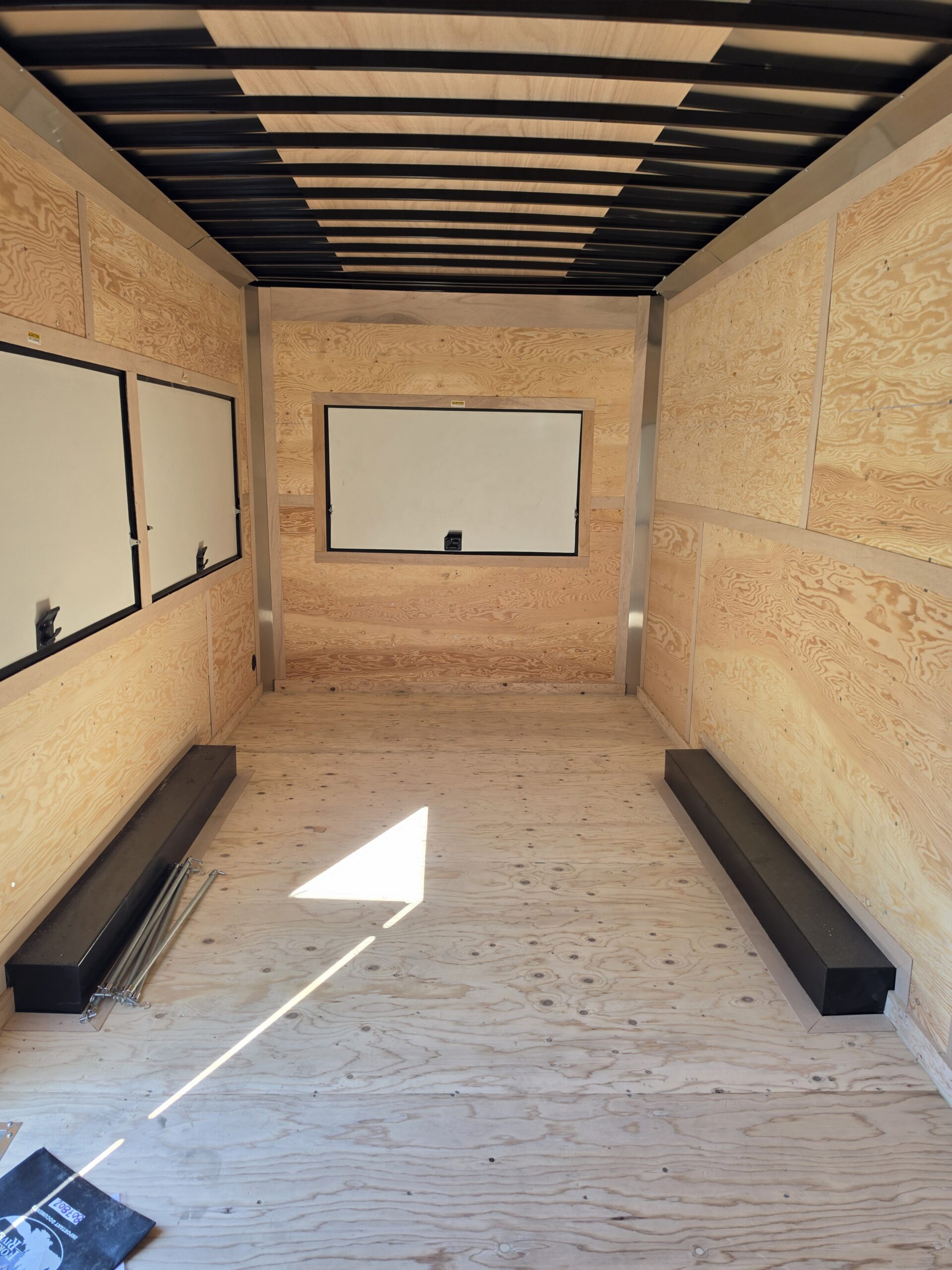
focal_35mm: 23
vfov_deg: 73.9
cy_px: 635
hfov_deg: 58.9
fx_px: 843
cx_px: 476
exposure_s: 1/180
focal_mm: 6.5
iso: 64
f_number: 1.4
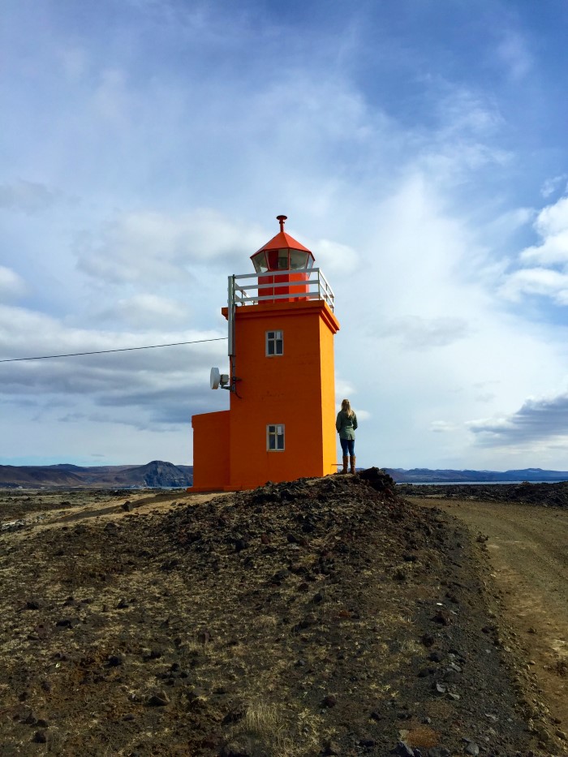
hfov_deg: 48.2
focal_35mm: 29
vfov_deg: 61.7
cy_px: 378
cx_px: 284
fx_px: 634
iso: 32
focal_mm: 4.15
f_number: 2.2
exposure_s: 1/3968
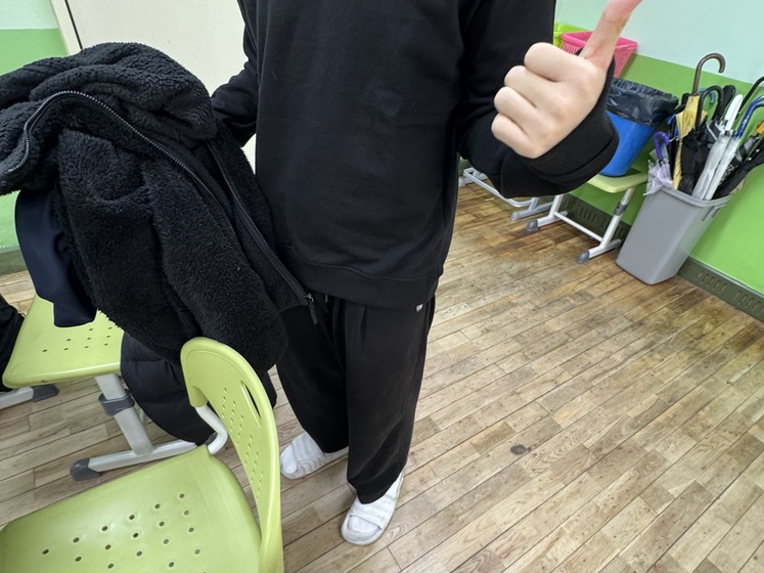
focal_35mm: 20
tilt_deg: -40.9
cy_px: 324
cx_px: 385
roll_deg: -4.7
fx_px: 441
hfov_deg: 81.8
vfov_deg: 65.7
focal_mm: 2.22
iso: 250
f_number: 2.2
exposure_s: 1/60
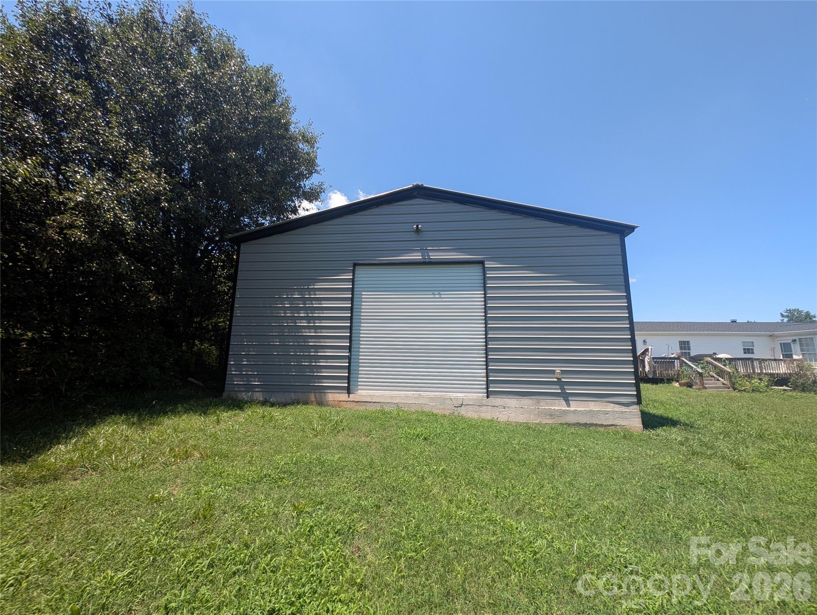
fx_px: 284
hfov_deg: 110.5
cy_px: 308
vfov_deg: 94.6
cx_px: 408
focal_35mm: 12
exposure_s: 1/907
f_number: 1.95
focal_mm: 2.23
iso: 42
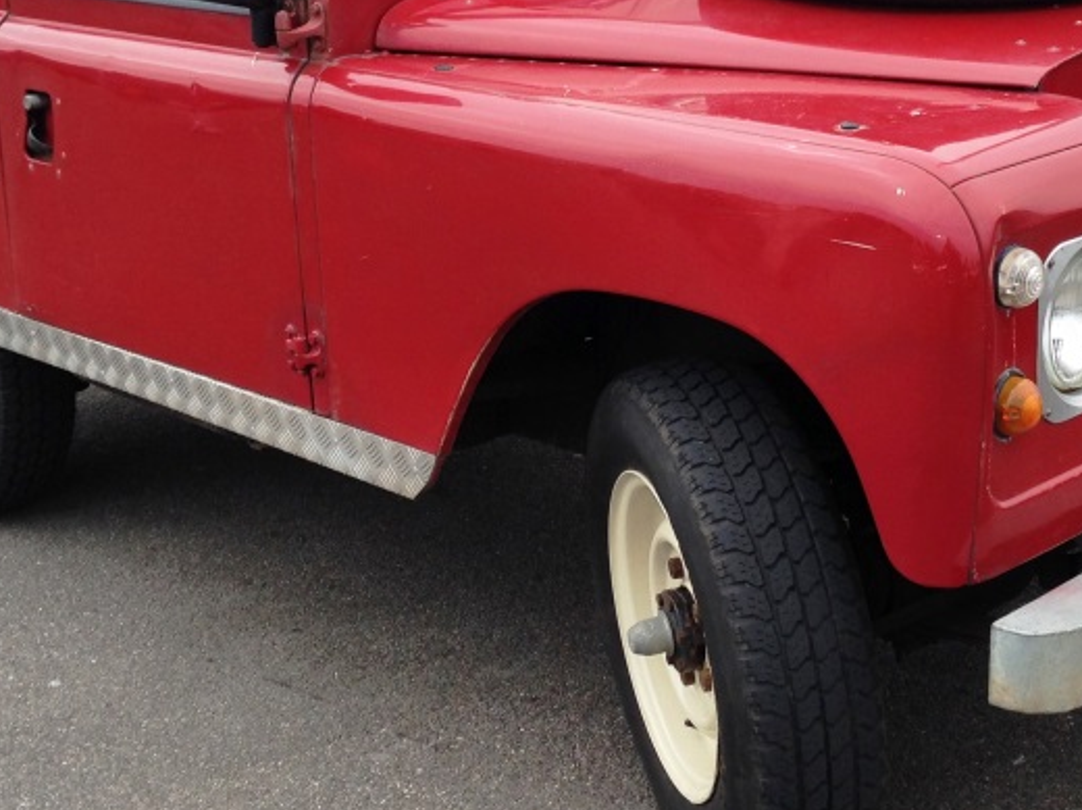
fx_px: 2030
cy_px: 185
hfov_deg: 29.8
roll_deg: +0.5
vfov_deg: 22.3
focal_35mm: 65
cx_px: 660
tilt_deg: -12.2
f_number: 2.4
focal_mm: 4.12
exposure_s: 1/733
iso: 50
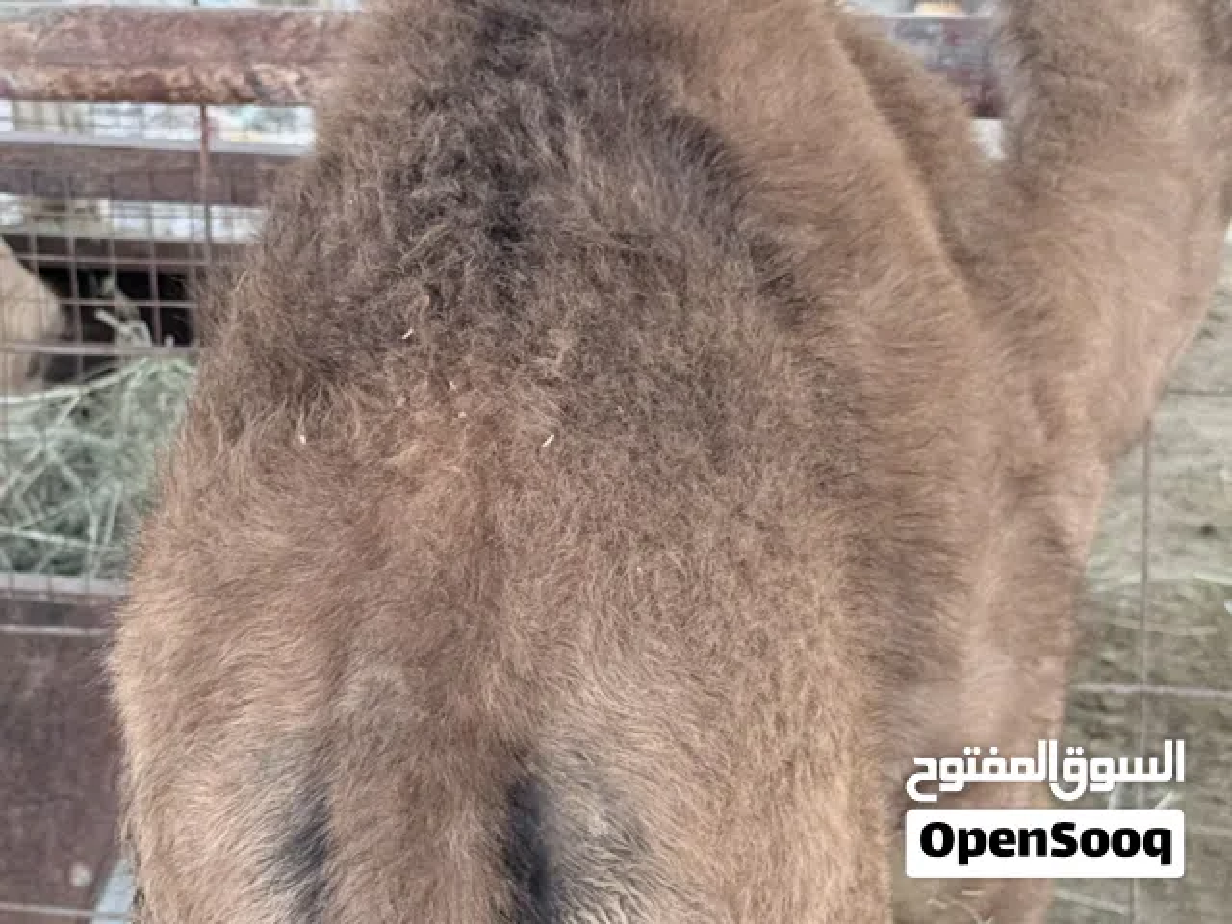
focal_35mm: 48
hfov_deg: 39.7
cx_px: 616
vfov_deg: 30.3
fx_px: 1708
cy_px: 462
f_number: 1.78
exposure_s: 1/557
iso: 100
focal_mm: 6.76
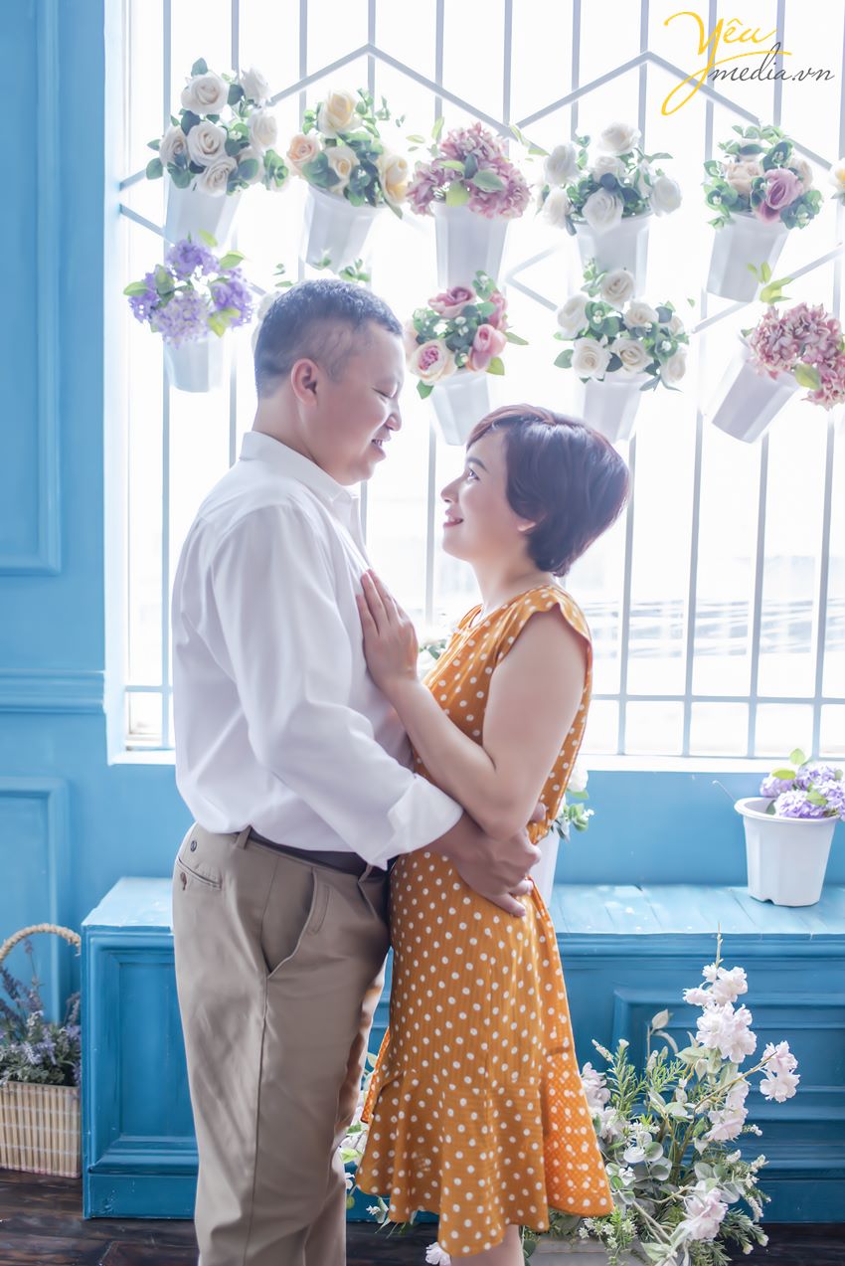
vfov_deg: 54.4
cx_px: 422
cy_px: 633
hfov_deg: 37.9
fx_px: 1231
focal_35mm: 35
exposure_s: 1/200
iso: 320
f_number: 2.5
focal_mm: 35
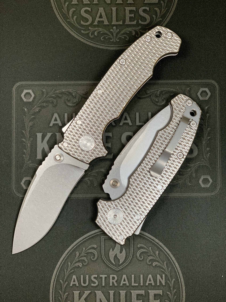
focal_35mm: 52
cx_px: 113
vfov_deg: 36.8
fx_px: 453
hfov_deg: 28.0
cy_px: 151
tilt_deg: -87.6
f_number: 2.4
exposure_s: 1/50
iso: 80
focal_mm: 6
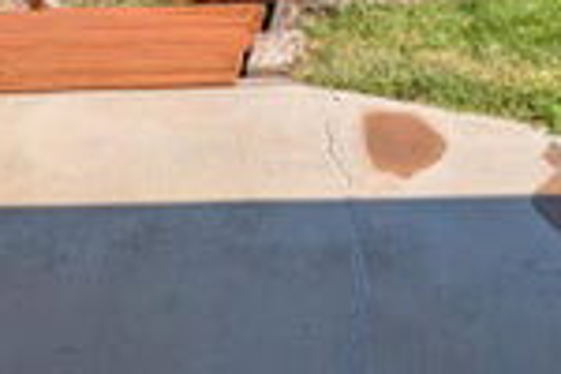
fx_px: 826
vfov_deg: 19.0
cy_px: -314
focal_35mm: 53
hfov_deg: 37.3
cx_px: 348
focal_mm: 2.02
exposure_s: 1/2786
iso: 47
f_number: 1.7
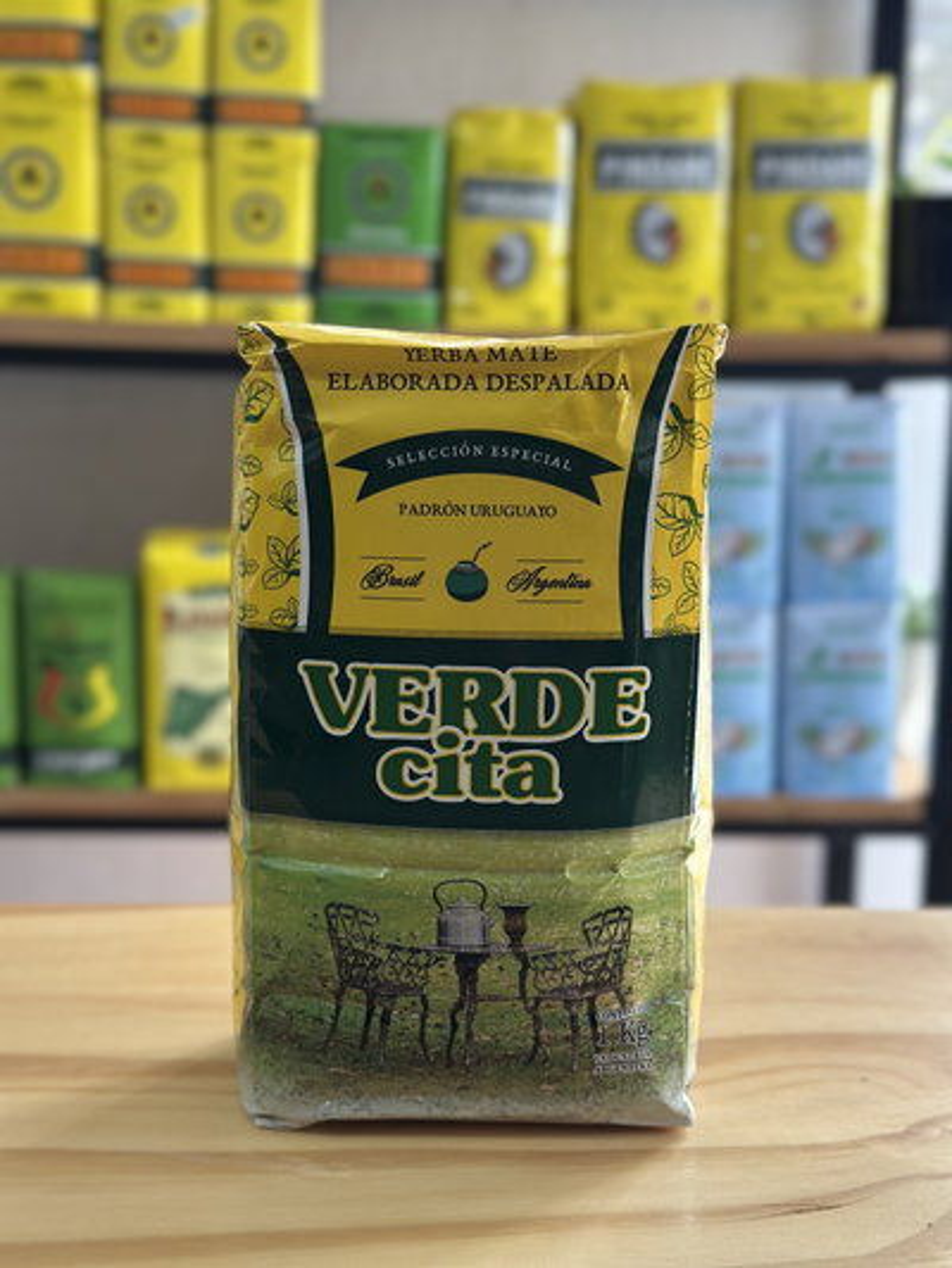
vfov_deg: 39.6
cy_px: 634
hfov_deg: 30.3
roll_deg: -2.0
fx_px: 1759
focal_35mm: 48
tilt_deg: -7.3
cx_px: 476
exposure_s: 1/60
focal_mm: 6.86
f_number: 1.78
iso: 160
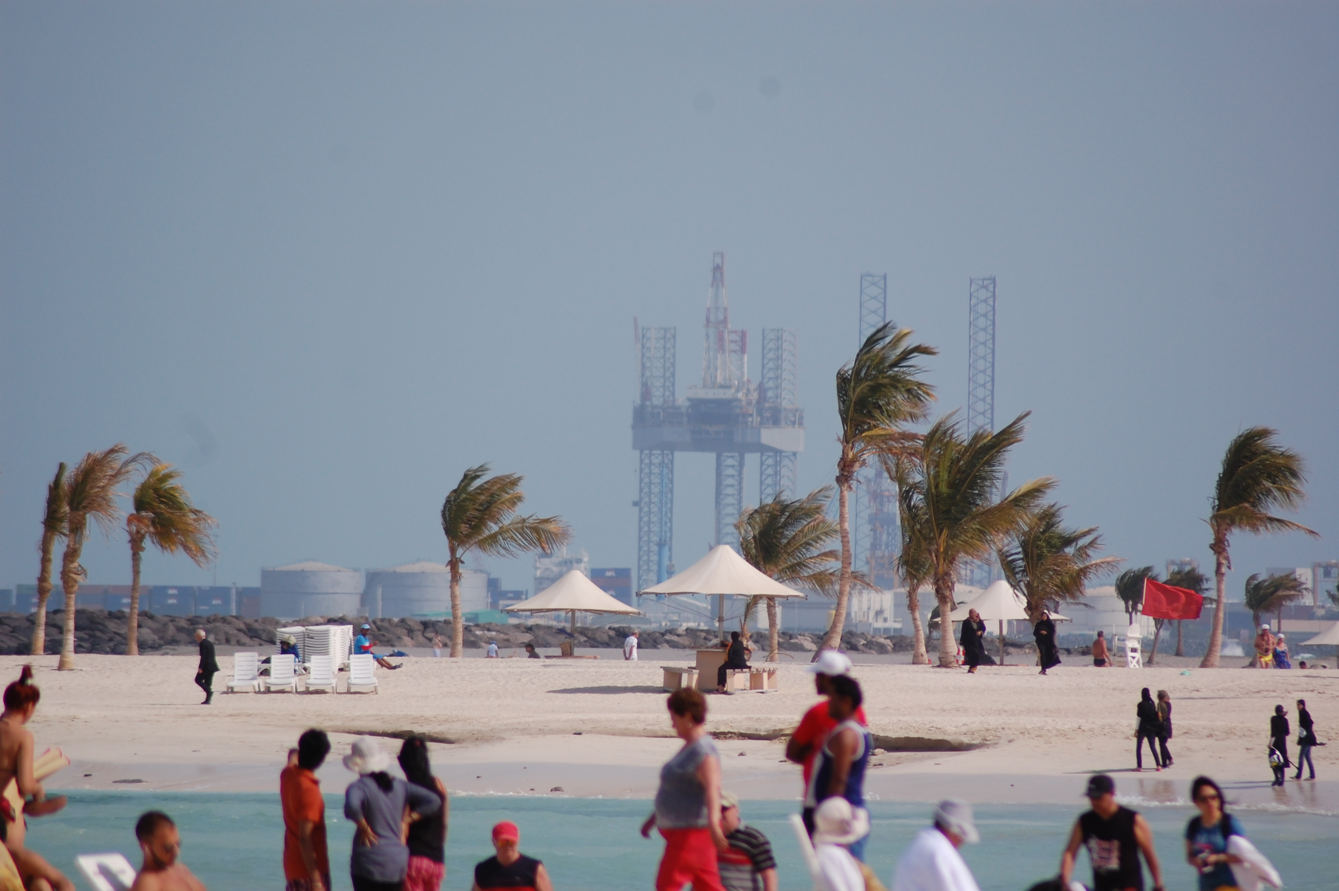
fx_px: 16723
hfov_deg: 4.6
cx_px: 670
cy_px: 446
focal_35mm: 450
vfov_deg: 3.0
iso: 220
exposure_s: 1/2000
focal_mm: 300
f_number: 5.6
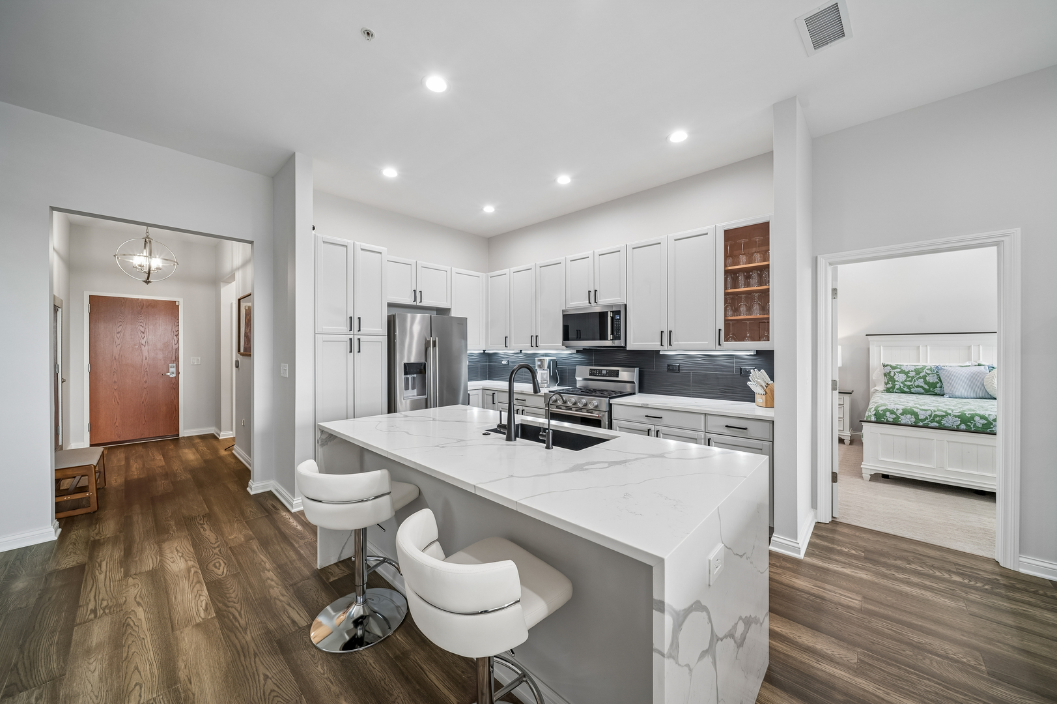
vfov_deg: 85.4
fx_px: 381
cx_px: 528
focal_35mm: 13
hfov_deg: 108.4
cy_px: 352
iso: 400
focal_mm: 13
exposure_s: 1/8
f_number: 8
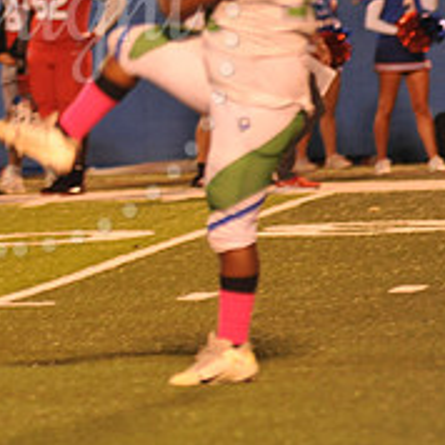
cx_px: 0
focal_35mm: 554
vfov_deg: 3.2
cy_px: 15
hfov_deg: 3.2
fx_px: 8057
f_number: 2.8
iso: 2000
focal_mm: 200
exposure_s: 1/200
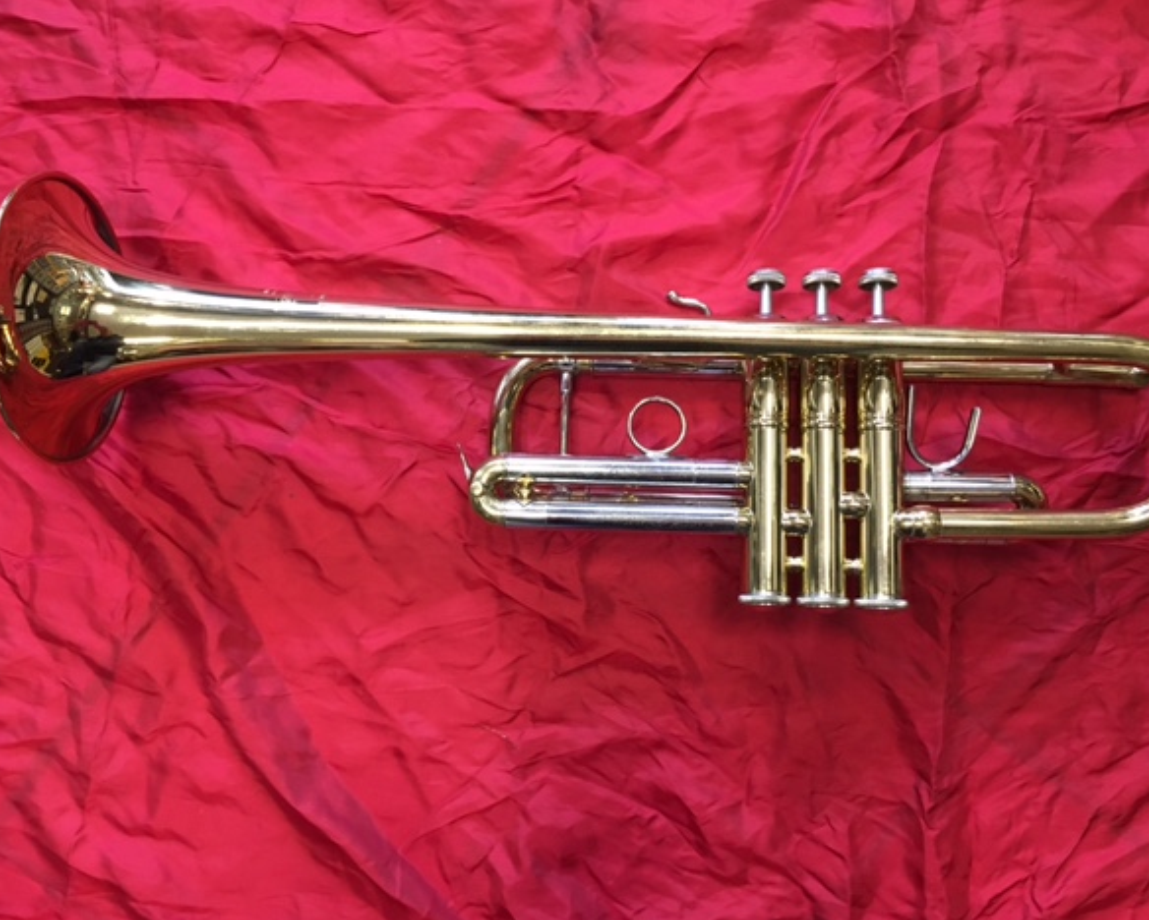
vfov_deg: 47.2
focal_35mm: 31
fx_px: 1055
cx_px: 567
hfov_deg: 57.1
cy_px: 468
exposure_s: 1/33
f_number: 2.2
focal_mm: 4.15
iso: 250
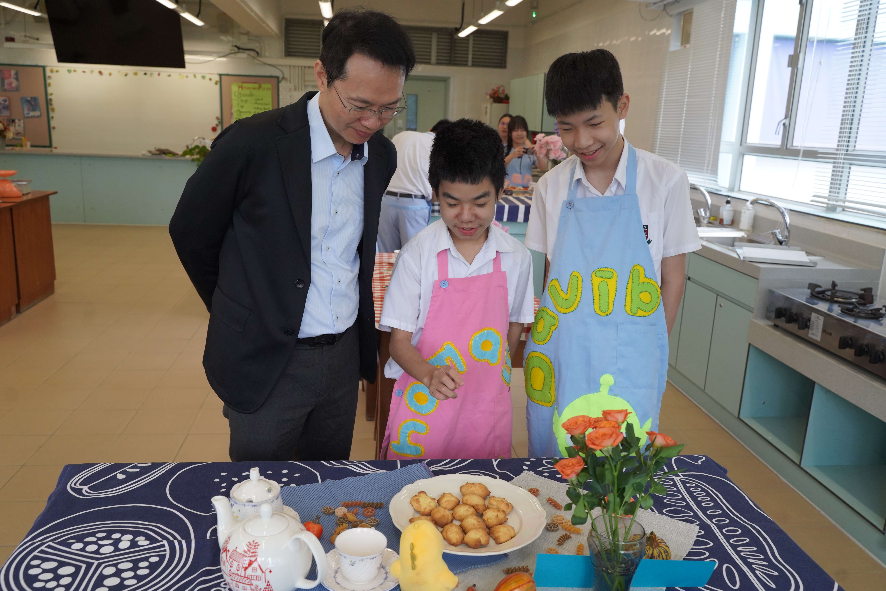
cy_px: 296
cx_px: 443
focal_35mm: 30
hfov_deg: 61.9
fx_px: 738
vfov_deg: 43.6
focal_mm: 30
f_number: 5.6
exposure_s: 1/500
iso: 2500
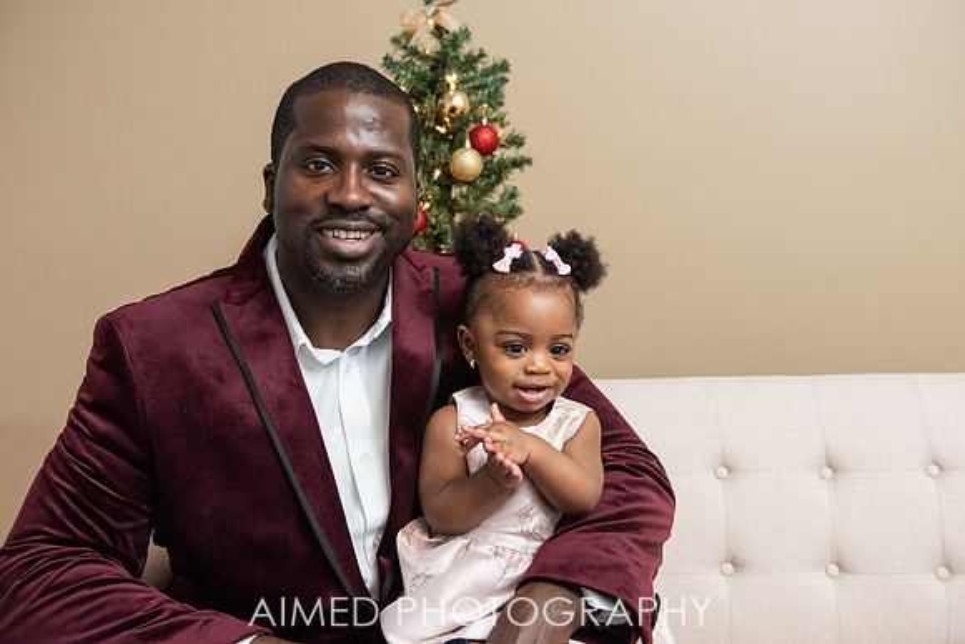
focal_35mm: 40
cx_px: 482
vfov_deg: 33.6
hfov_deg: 48.7
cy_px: 322
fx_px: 1067
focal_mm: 38
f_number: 4
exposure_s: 1/200
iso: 1600
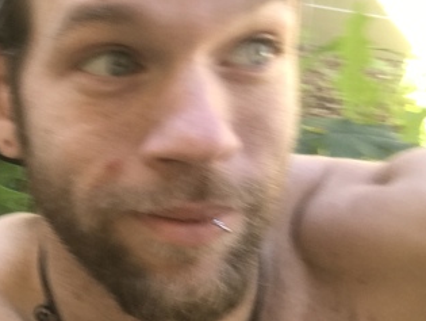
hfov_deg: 25.8
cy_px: 93
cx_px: -11
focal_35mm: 71
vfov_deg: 20.6
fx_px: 875
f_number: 2.2
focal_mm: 2.87
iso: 32
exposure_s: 1/60
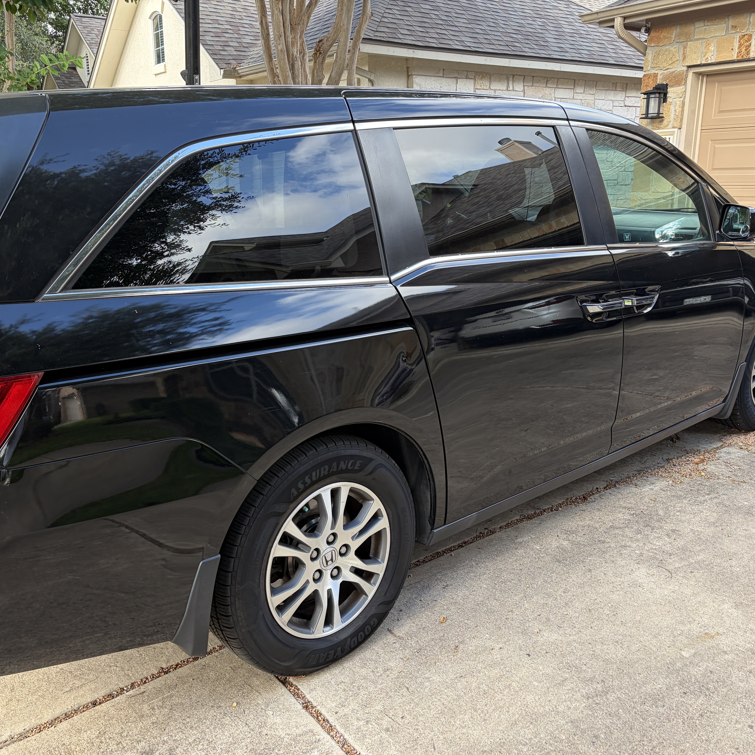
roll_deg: +0.8
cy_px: 381
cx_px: 333
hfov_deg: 52.4
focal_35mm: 31
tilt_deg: -14.2
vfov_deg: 52.5
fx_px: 765
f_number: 1.6
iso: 50
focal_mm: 5.96
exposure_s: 1/168
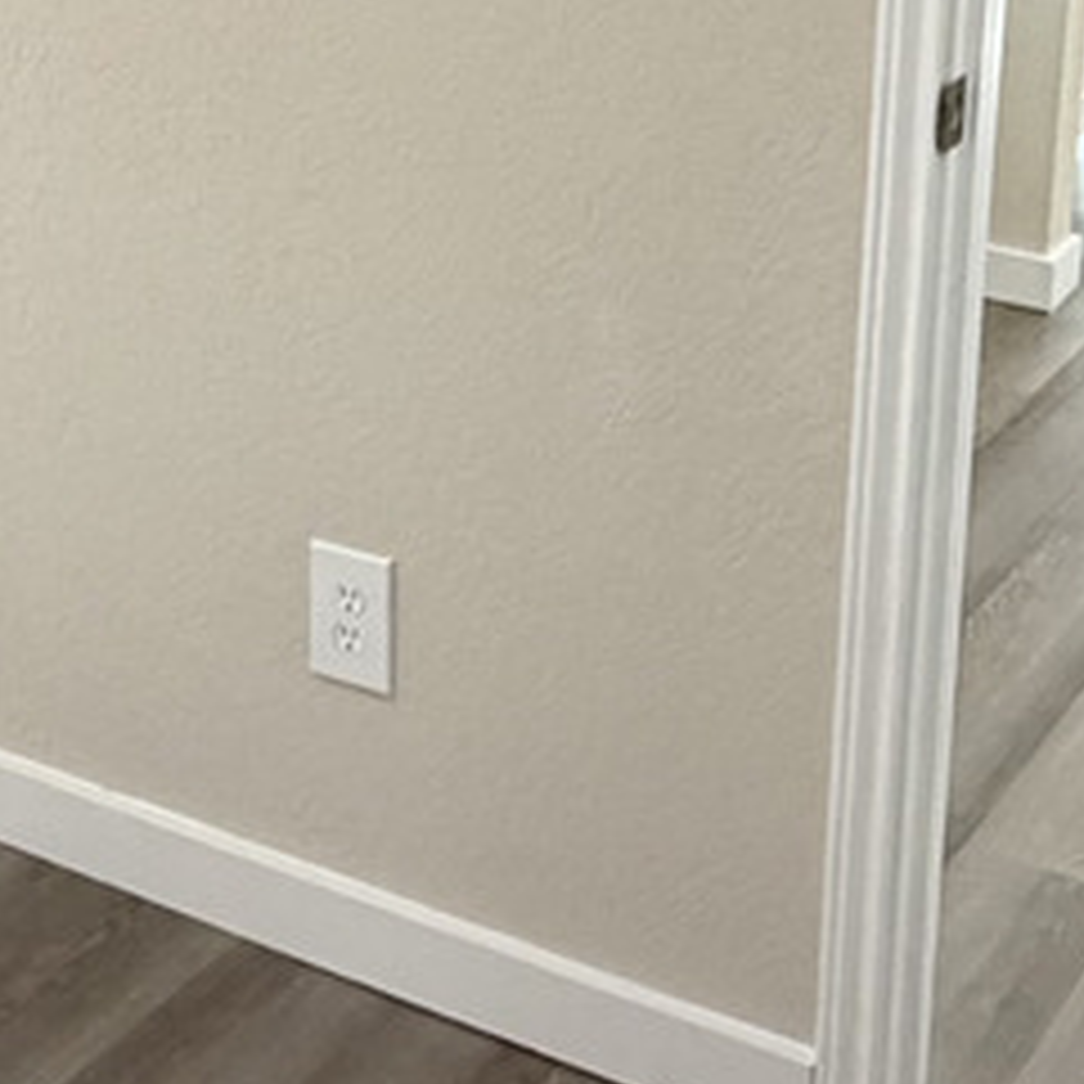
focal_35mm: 74
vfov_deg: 22.1
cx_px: 531
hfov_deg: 23.4
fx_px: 2622
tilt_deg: -11.6
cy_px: -99
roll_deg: -1.4
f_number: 2.2
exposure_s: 1/121
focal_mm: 2.22
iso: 250
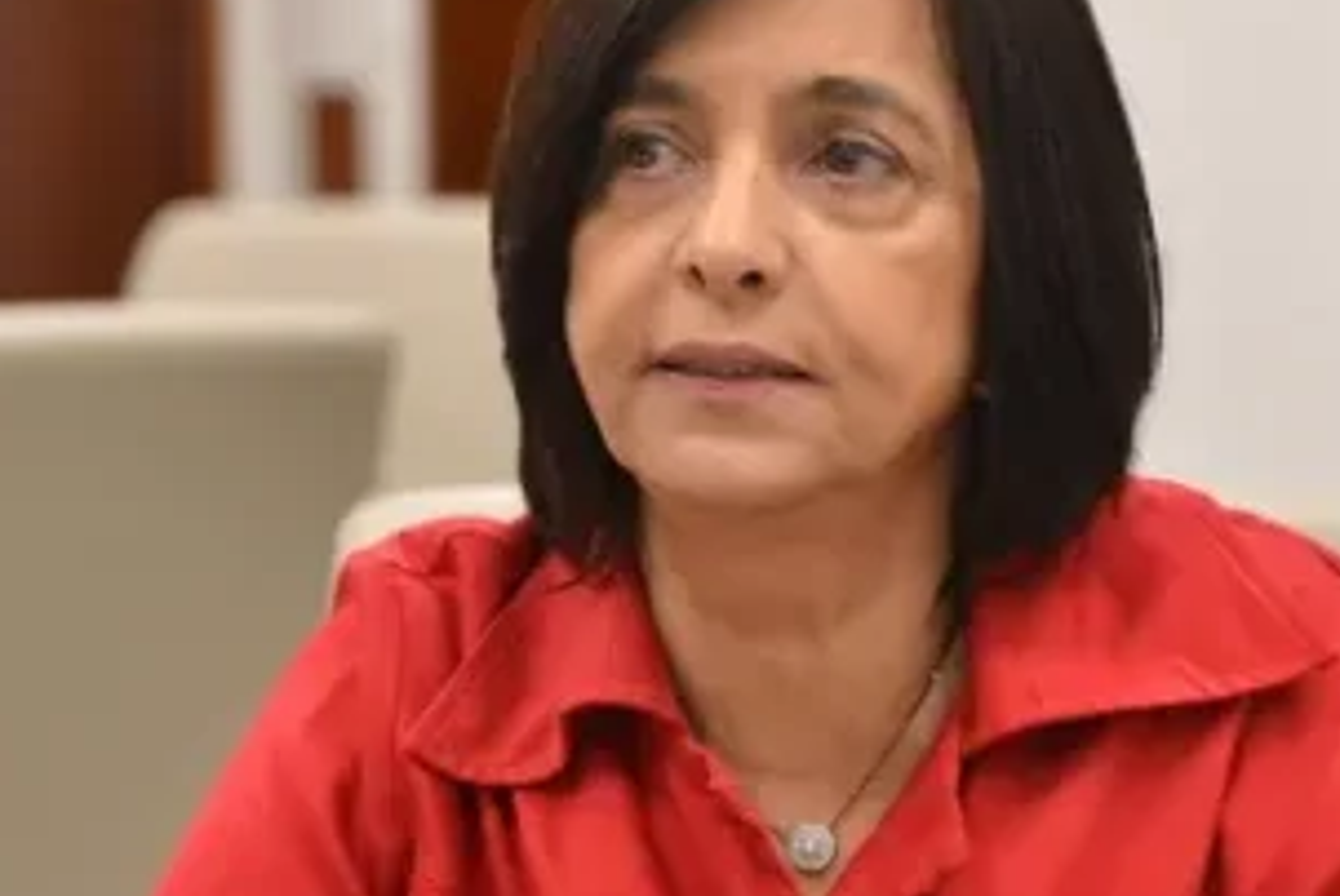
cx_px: 723
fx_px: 6632
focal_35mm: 178
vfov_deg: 7.7
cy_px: 752
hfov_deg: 11.5
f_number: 3.2
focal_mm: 70
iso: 2000
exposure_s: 1/250
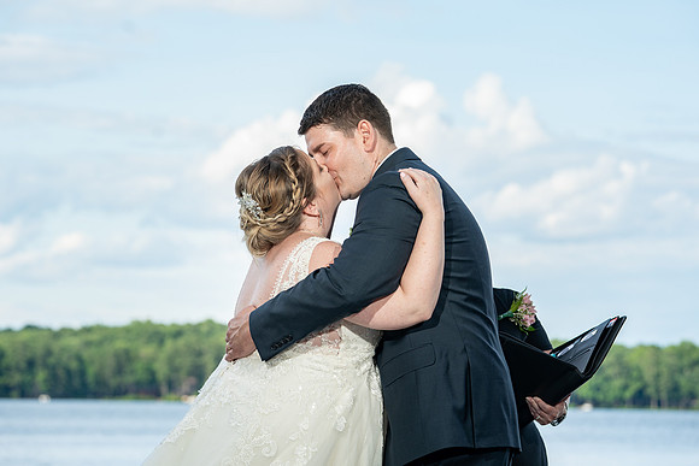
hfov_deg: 16.4
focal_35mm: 125
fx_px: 2429
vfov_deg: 11.0
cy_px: 210
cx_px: 353
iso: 100
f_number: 5.6
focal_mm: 114
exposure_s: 1/200
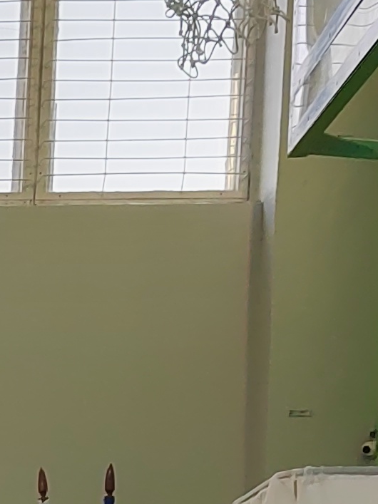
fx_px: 1850
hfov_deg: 10.6
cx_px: -400
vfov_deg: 13.6
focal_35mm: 127
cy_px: 948
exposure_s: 1/100
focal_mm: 5.52
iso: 347
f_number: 1.9
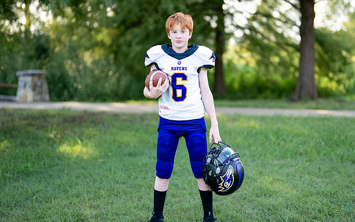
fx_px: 658
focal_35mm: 68
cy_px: 97
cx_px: 201
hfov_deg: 30.2
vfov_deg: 19.2
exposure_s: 1/1000
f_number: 1.2
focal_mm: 50
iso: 100
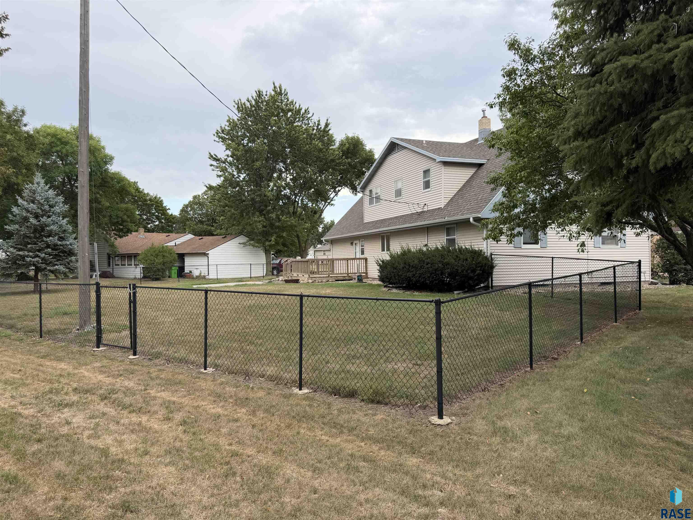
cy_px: 260
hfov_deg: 71.6
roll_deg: +1.2
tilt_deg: -1.1
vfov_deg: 56.8
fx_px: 480
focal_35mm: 24
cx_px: 346
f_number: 1.78
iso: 80
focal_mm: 6.76
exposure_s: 1/1437
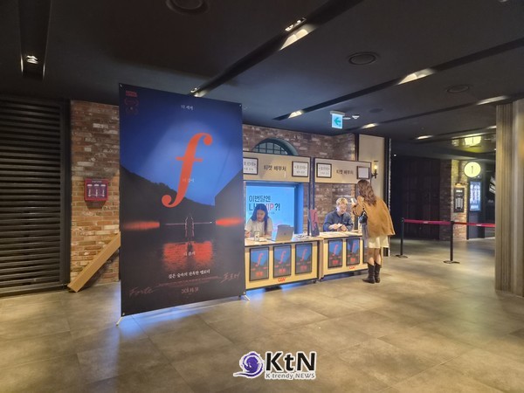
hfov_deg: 73.9
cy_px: 196
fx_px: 348
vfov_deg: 58.9
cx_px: 262
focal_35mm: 23
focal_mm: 5.4
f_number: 1.8
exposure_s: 1/120
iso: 640
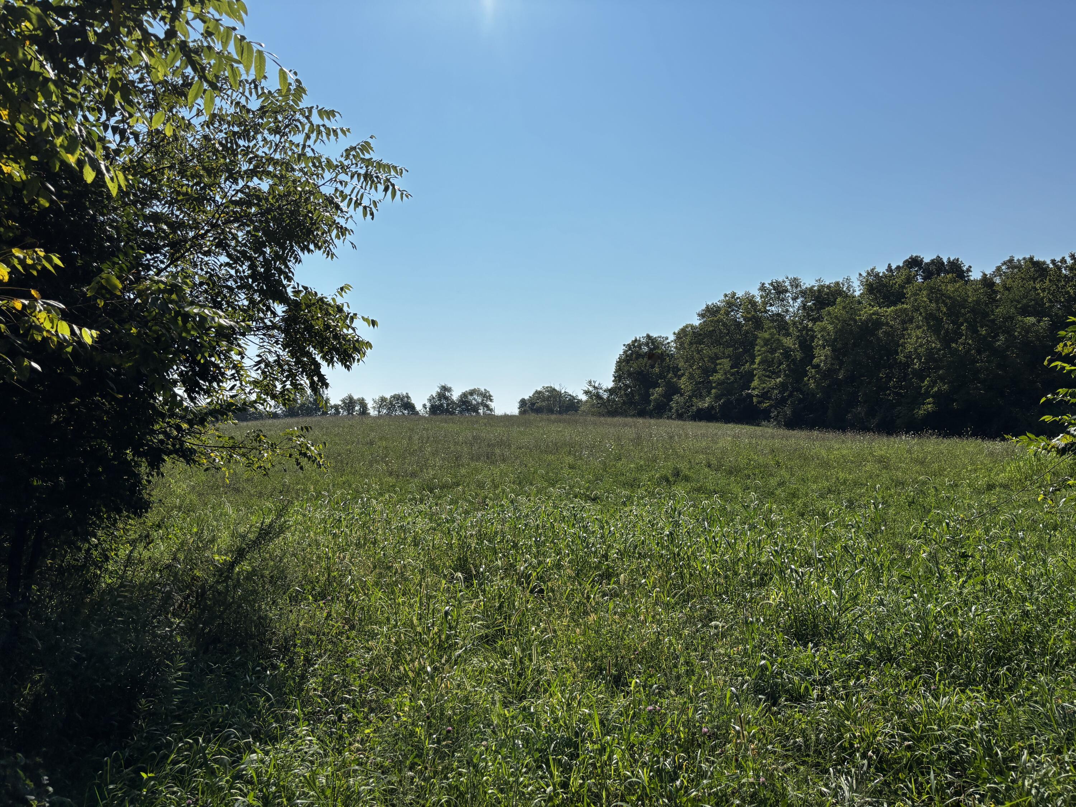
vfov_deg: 53.1
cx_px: 538
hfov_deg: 67.3
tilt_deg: +2.9
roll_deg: +1.8
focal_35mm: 26
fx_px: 808
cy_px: 404
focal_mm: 5.96
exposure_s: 1/7194
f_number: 1.6
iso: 50
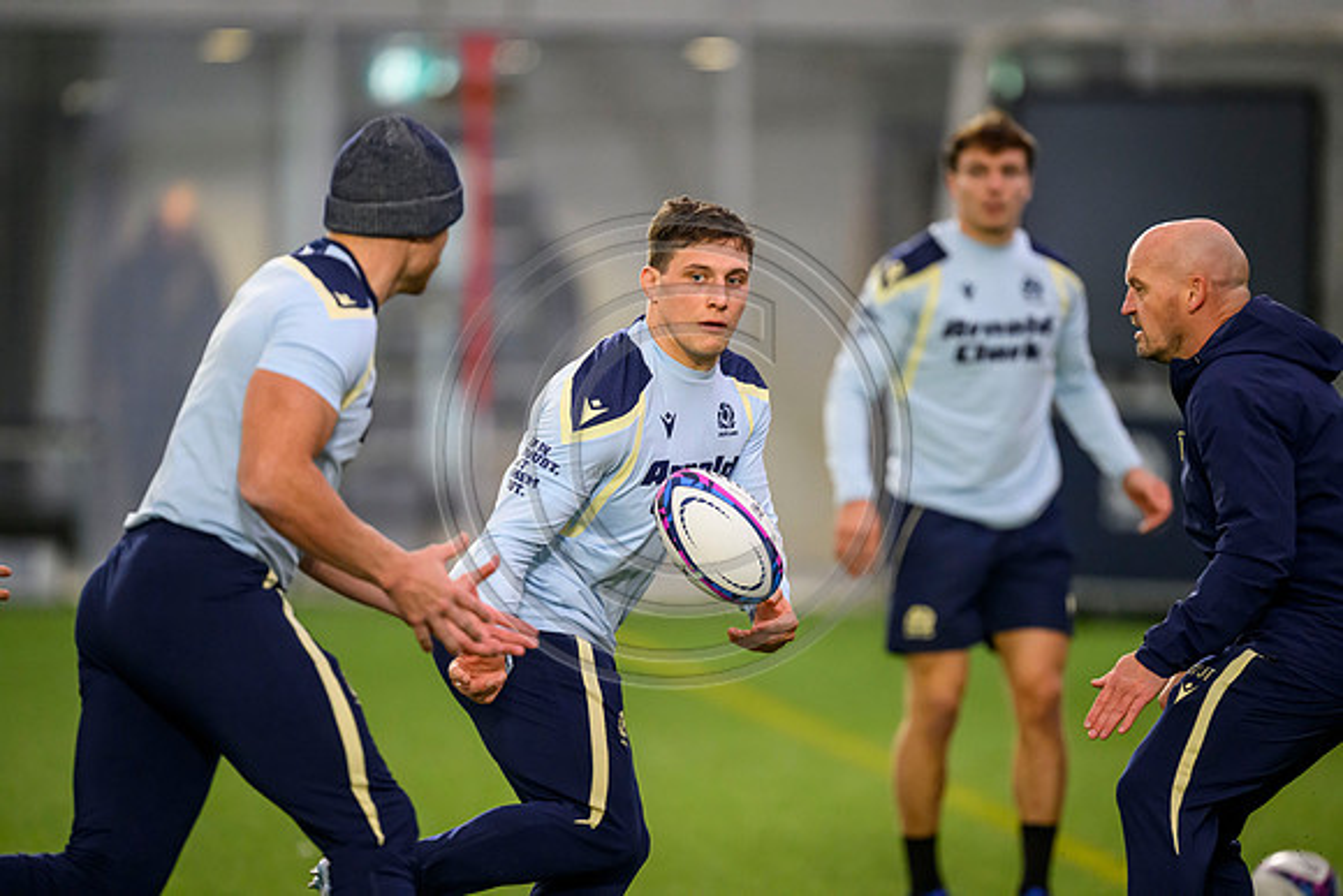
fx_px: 14925
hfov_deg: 5.2
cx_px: 672
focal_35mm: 400
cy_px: 448
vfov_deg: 3.4
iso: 6400
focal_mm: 400
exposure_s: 1/1250
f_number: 3.2
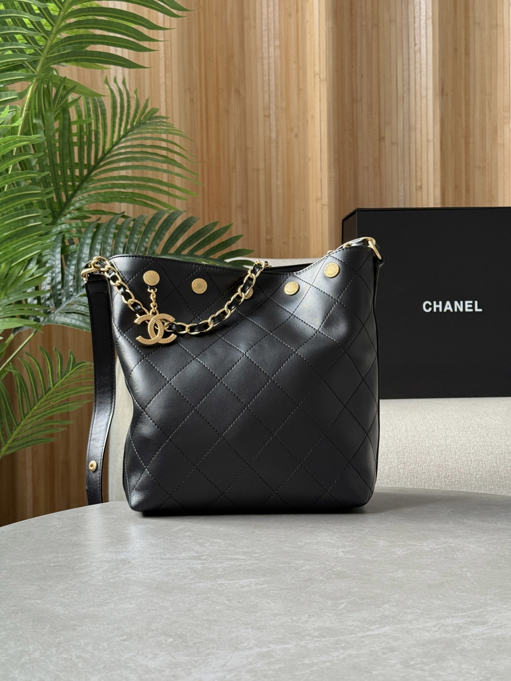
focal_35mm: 48
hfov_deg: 30.3
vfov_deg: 39.7
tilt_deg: -0.9
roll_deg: +0.5
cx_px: 256
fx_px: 945
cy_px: 340
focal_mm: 6.76
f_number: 1.78
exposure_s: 1/60
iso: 125
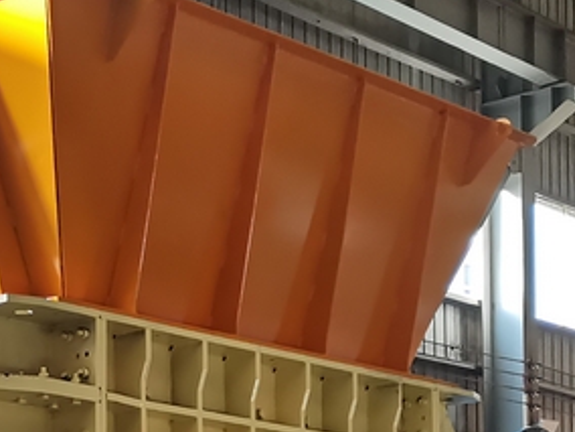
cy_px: 615
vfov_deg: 12.9
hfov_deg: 17.2
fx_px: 1827
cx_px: -77
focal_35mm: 110
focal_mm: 5.58
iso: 400
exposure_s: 1/100
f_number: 1.8
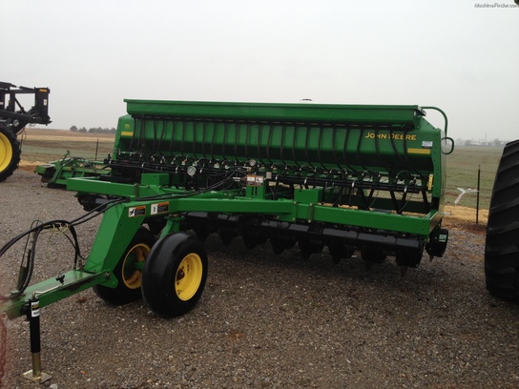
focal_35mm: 33
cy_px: 194
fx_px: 495
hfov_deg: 55.4
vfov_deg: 42.9
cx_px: 260
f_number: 2.4
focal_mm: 4.13
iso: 50
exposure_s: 1/204
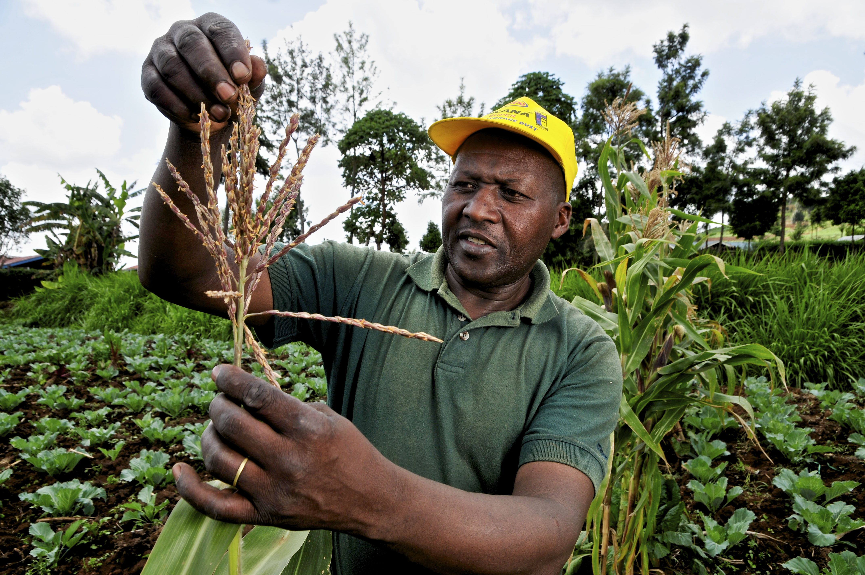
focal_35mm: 24
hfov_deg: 73.8
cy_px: 288
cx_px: 432
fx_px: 576
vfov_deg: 53.0
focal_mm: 16
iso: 200
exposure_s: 1/200
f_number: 8
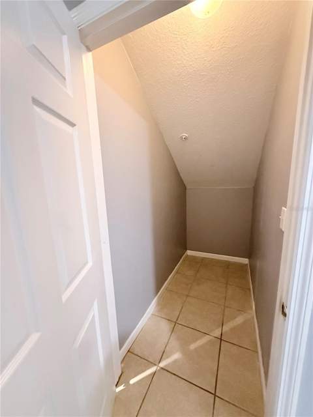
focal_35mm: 14
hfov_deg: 85.7
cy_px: 208
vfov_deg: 102.1
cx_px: 156
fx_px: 169
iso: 1250
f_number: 2.2
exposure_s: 1/60
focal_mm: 2.22
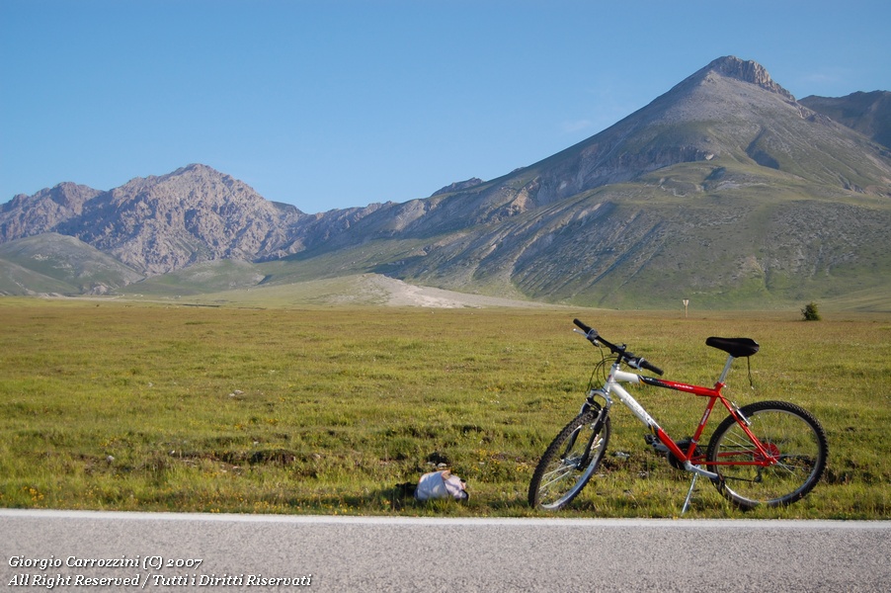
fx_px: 965
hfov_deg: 49.6
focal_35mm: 39
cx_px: 446
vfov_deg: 34.2
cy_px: 296
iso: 200
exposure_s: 1/800
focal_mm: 26
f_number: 4.2
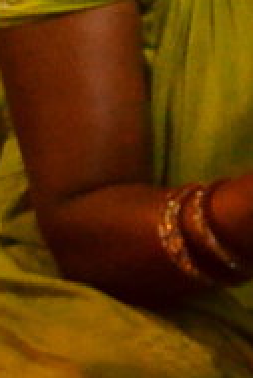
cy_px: 191
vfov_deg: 12.6
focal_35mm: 163
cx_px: 467
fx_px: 1712
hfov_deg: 8.1
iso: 3200
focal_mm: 20
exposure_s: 1/40
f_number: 3.8
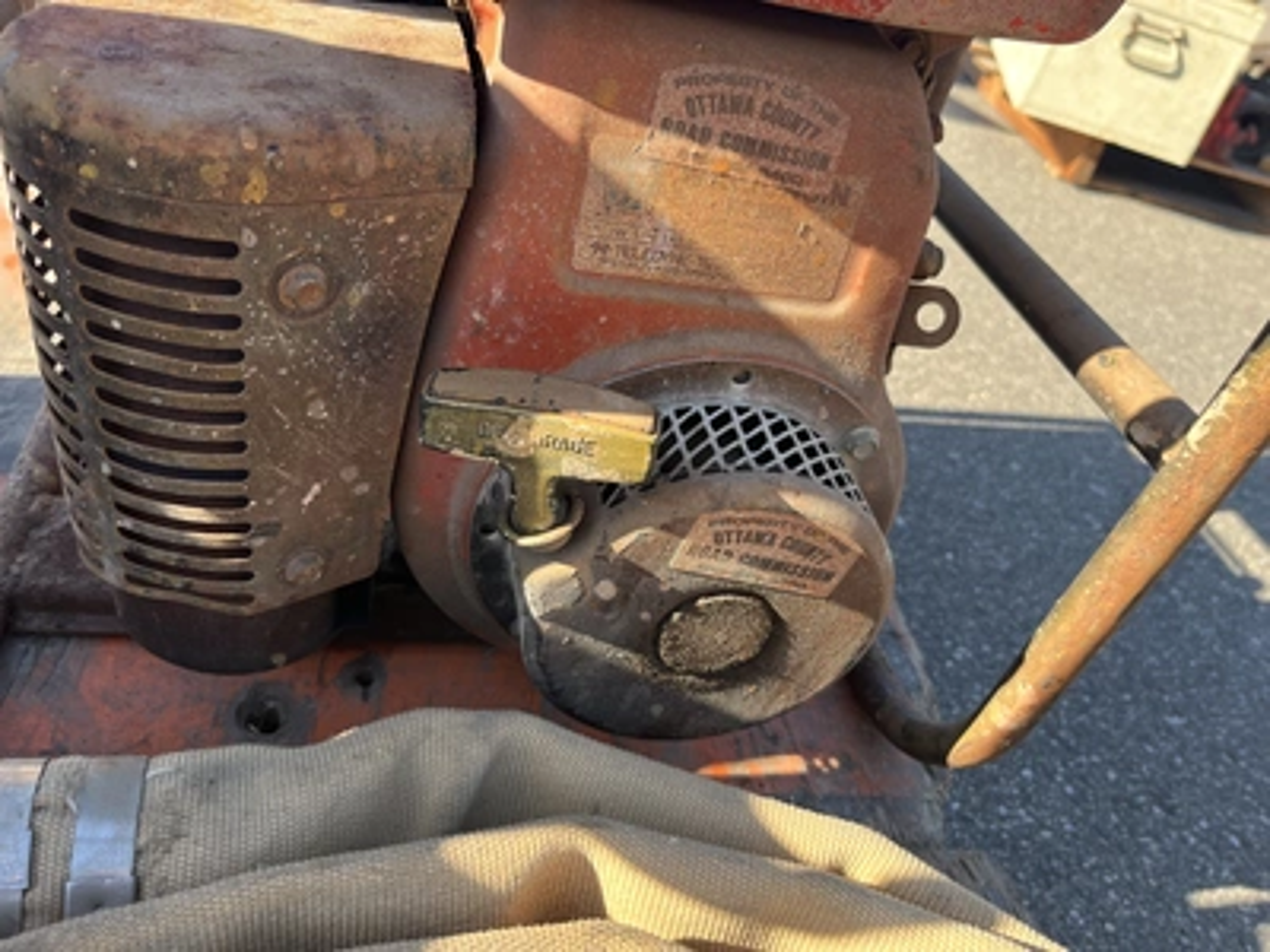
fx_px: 954
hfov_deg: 67.3
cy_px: 476
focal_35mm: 26
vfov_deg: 53.1
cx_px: 635
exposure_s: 1/467
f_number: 1.6
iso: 50
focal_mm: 5.1
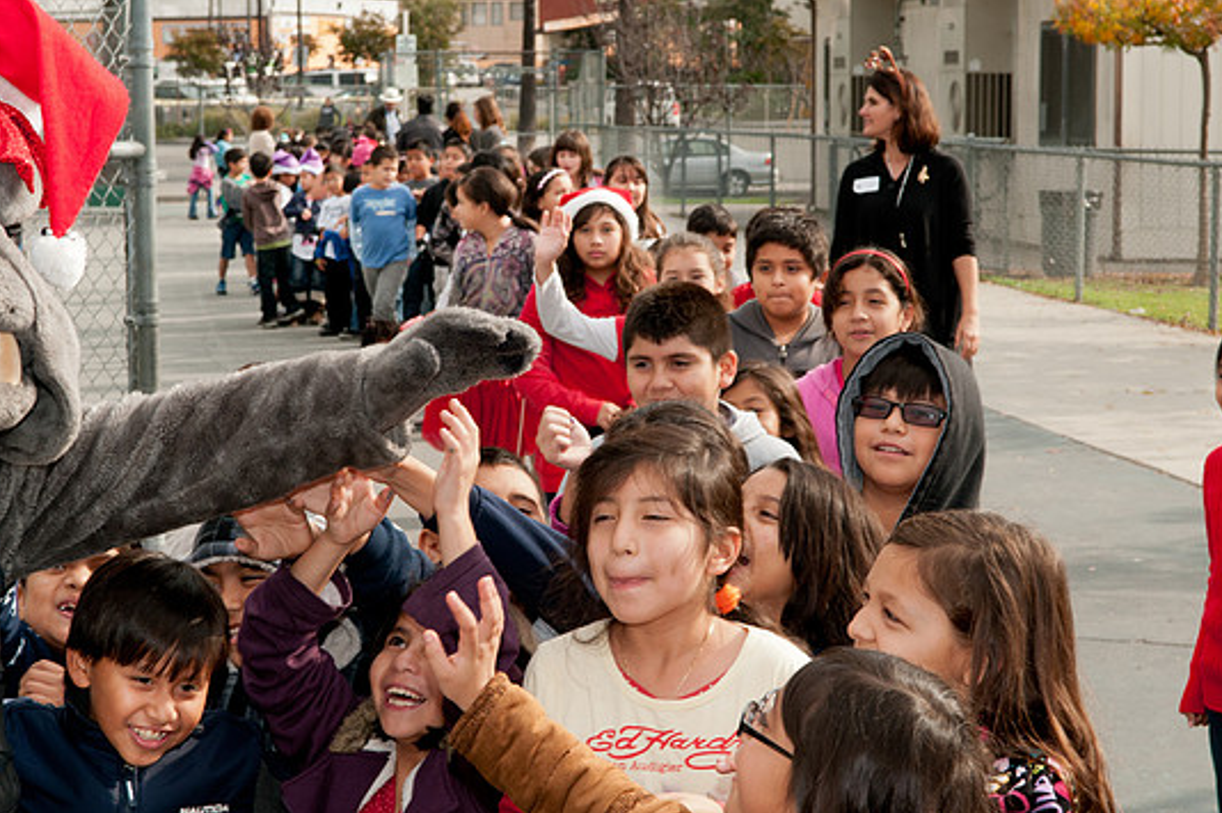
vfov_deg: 15.2
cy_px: 402
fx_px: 3037
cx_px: 609
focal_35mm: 90
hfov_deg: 22.8
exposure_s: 1/320
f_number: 10
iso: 320
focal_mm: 55
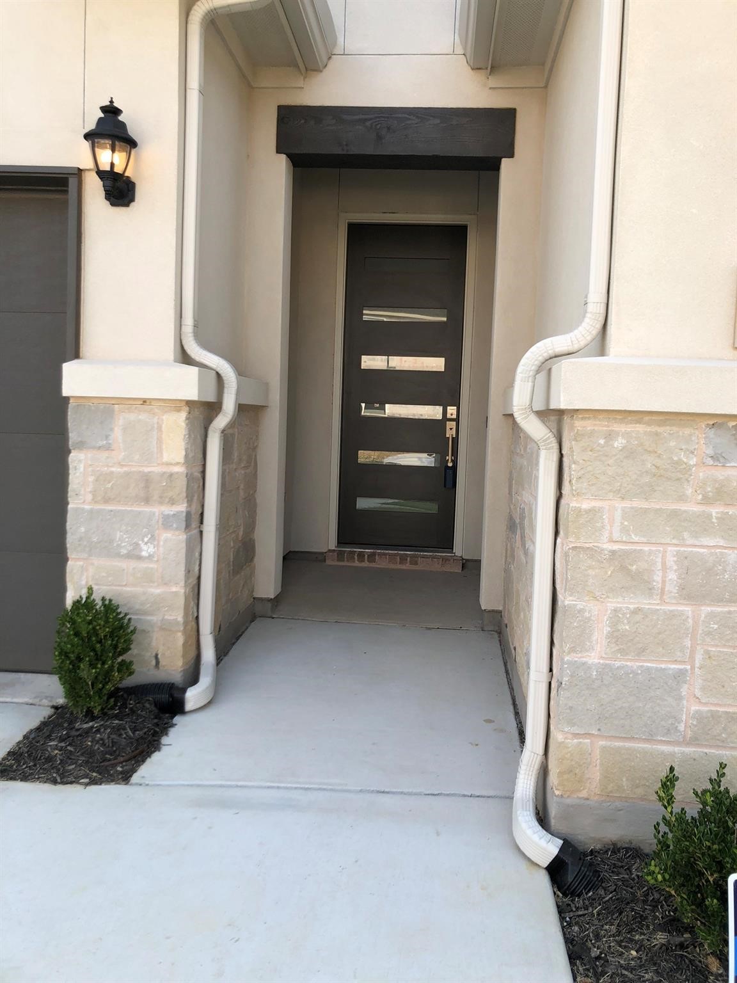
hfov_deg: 49.7
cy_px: 492
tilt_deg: -2.8
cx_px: 368
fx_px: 795
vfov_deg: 63.4
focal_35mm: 28
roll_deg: -2.8
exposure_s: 1/376
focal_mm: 3.99
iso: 20
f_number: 1.8
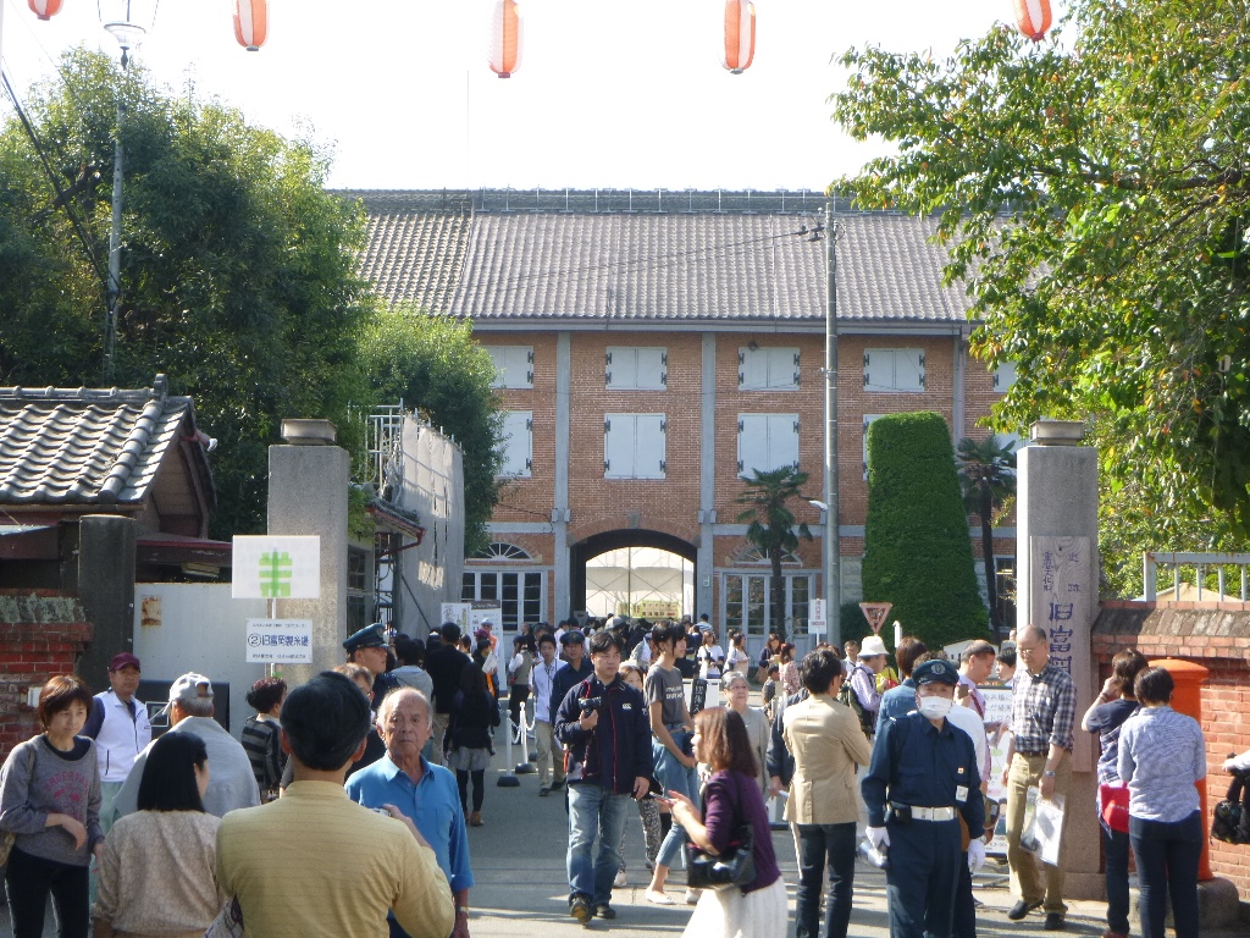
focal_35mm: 66
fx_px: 2383
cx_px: 625
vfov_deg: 22.3
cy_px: 469
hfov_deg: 29.4
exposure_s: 1/100
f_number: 5.4
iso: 100
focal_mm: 11.9
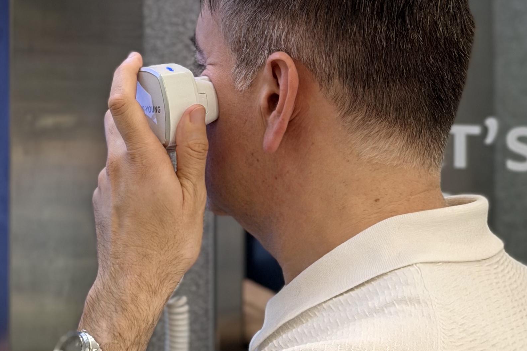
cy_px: 52
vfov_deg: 10.8
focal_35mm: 127
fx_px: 1859
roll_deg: +0.4
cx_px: 69
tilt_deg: -0.3
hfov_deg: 16.0
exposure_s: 1/210
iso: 160
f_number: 1.78
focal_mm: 6.76
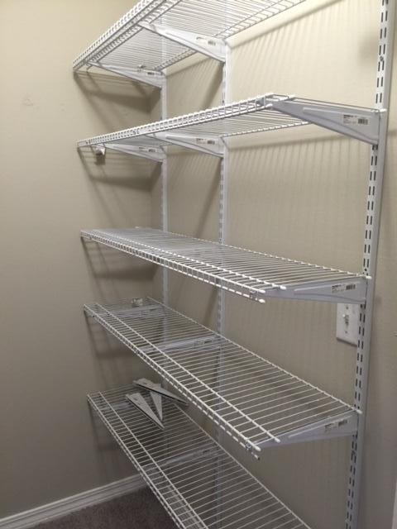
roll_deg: -0.3
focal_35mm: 29
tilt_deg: -7.8
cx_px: 198
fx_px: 443
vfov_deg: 61.7
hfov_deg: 48.2
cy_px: 264
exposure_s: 1/15
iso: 50
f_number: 2.2
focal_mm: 4.15
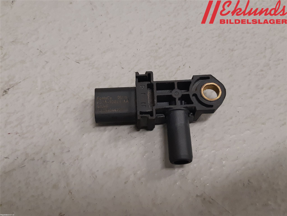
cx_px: 144
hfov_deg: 67.3
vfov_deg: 53.1
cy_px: 108
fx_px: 216
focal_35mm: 26
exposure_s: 1/50
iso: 125
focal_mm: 3.93
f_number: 1.7
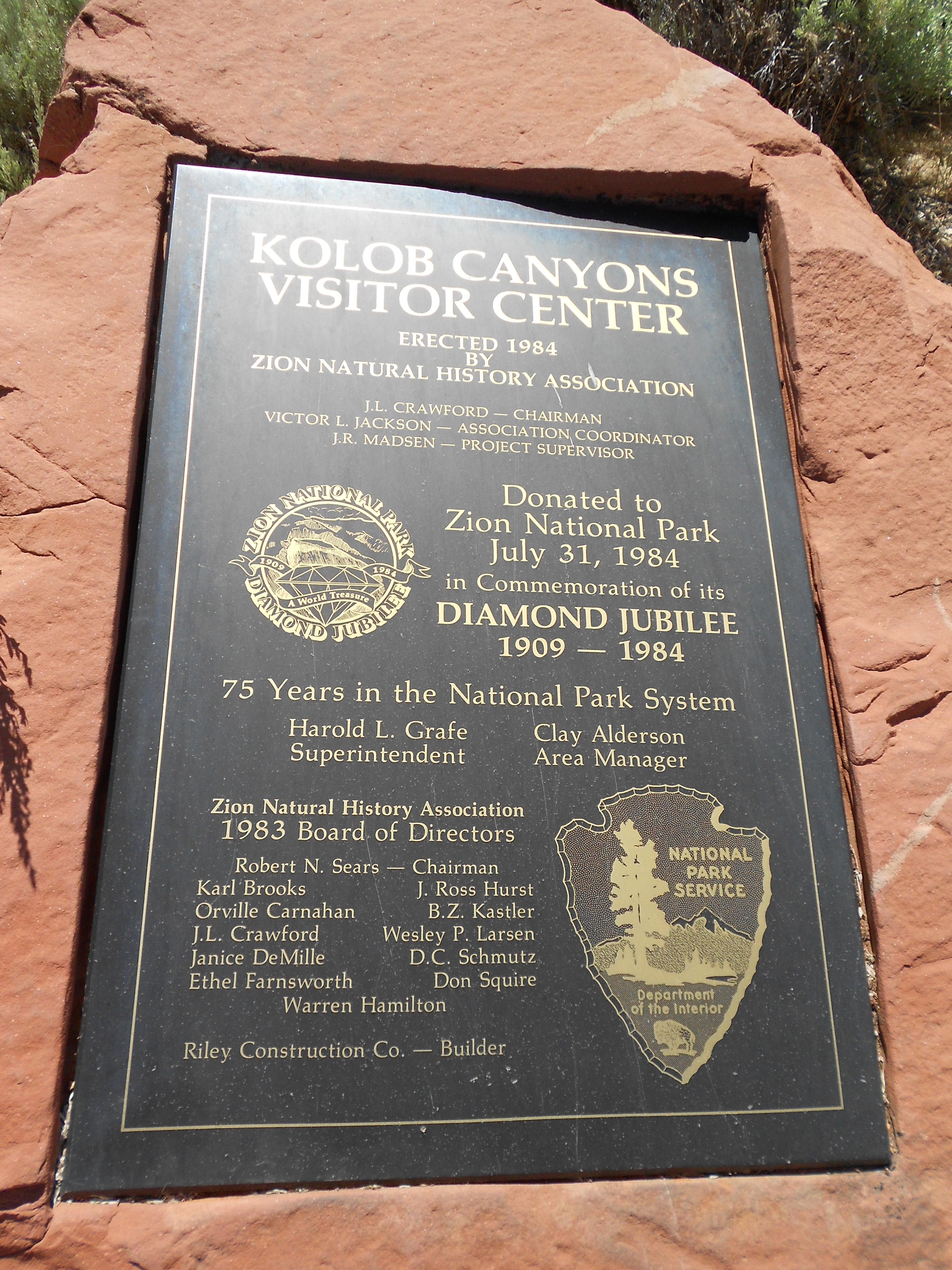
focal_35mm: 29
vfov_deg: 61.7
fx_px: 1063
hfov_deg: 48.2
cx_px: 476
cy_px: 635
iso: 80
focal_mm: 5.1
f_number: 3.4
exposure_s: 1/1000
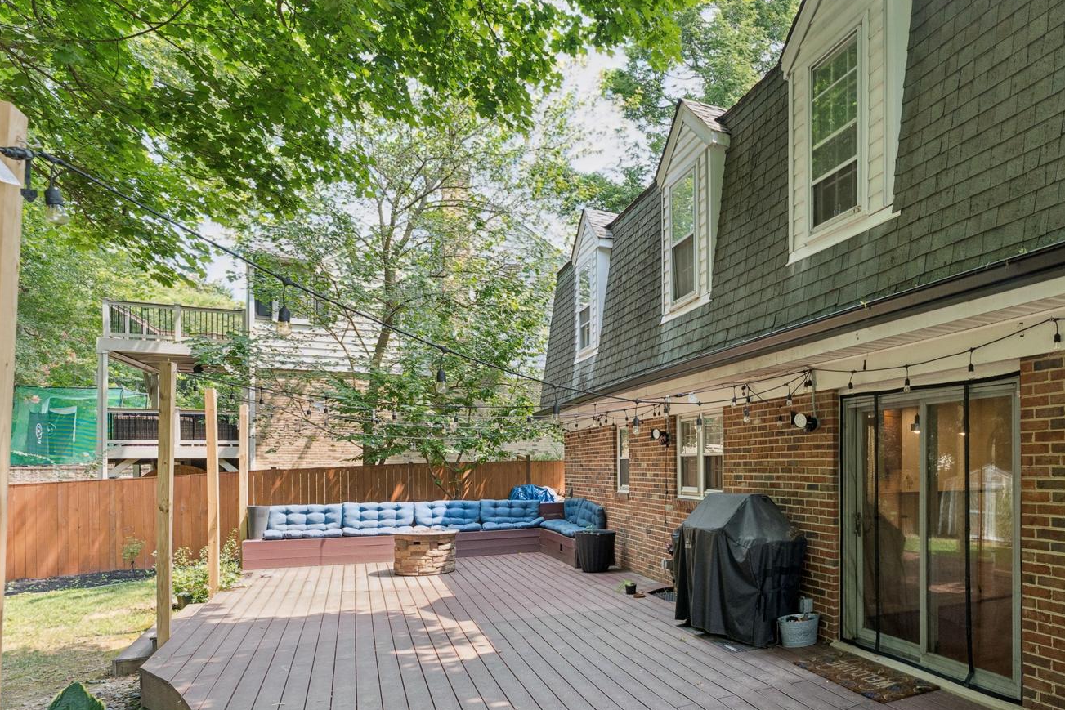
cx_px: 782
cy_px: 454
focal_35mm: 23
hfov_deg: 71.7
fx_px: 679
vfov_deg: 54.5
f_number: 7.1
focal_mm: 14.6
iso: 1250
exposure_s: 1/160
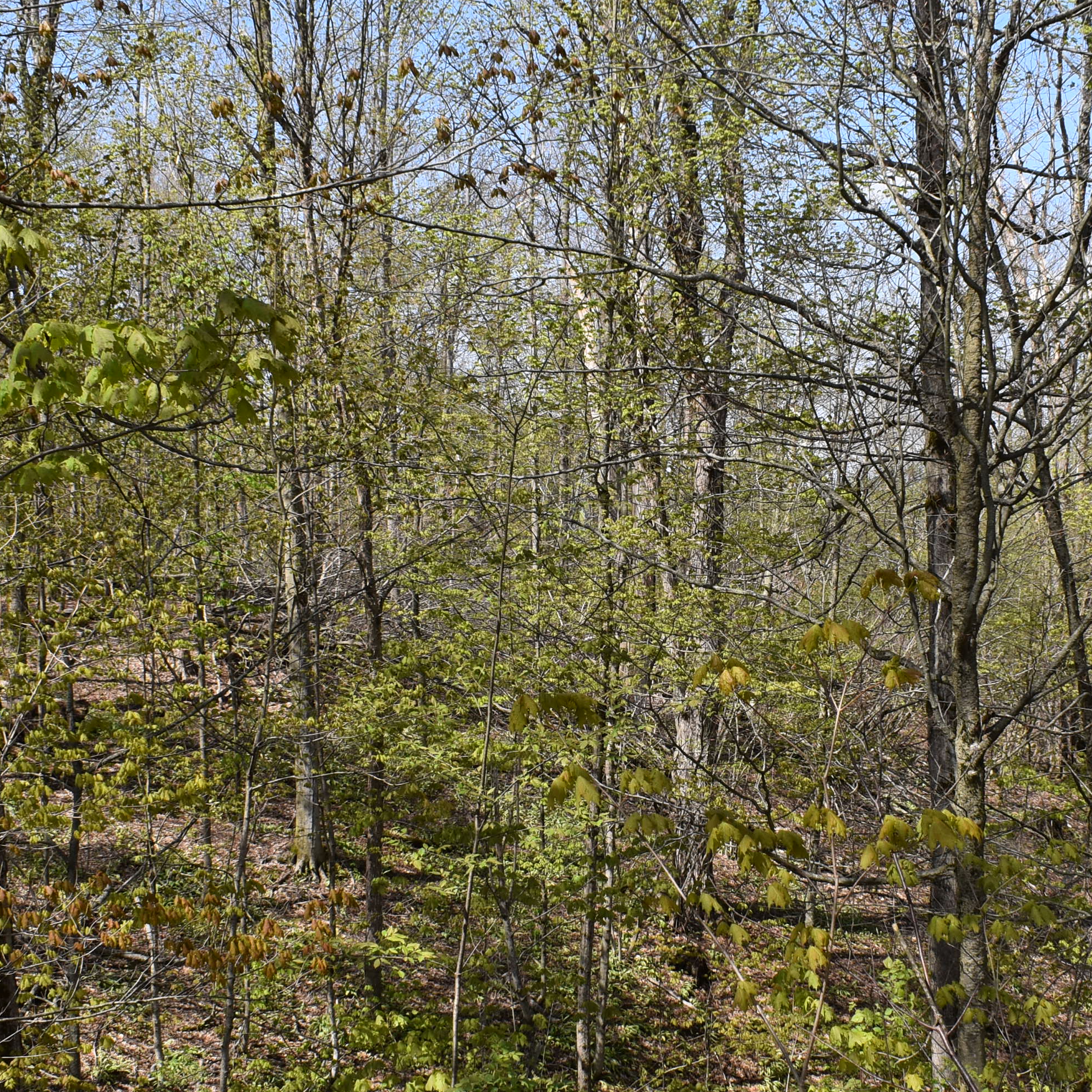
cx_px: 624
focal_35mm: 52
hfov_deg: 32.7
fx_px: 1856
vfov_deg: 32.8
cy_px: 612
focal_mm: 18
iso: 200
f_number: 8
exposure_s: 1/250
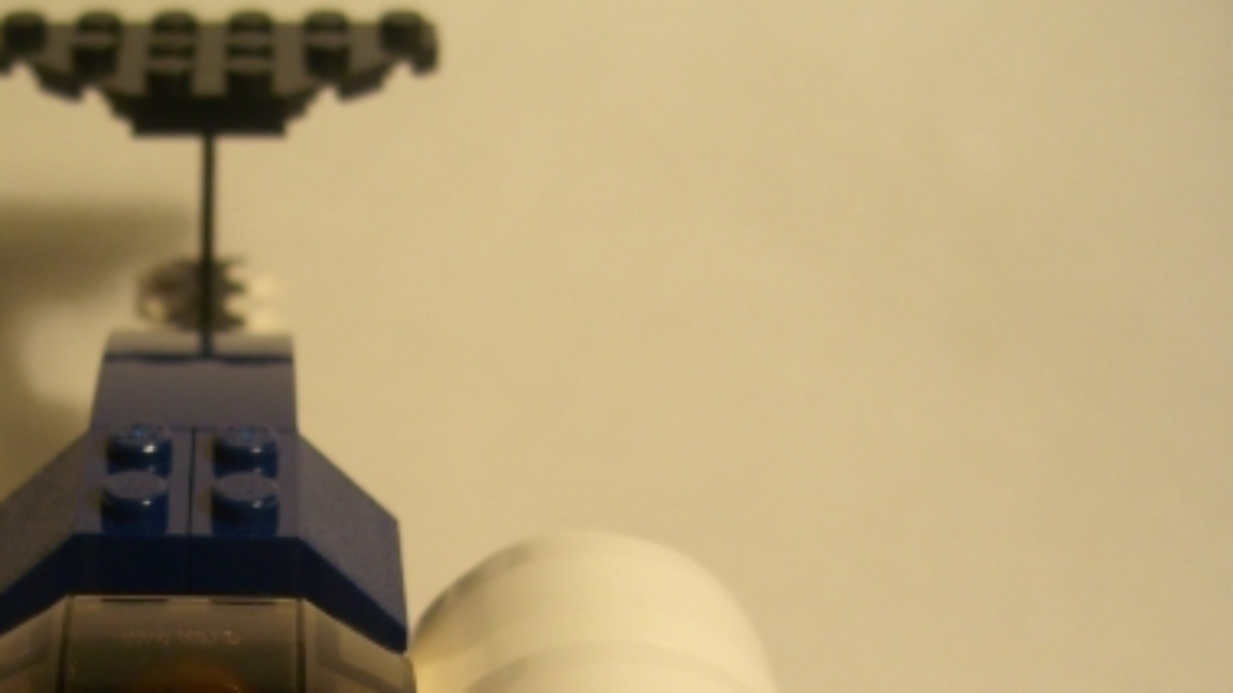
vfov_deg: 16.7
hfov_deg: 29.3
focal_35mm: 70
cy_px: 761
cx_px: 202
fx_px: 2288
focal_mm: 7.9
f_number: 2.8
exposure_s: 1/50
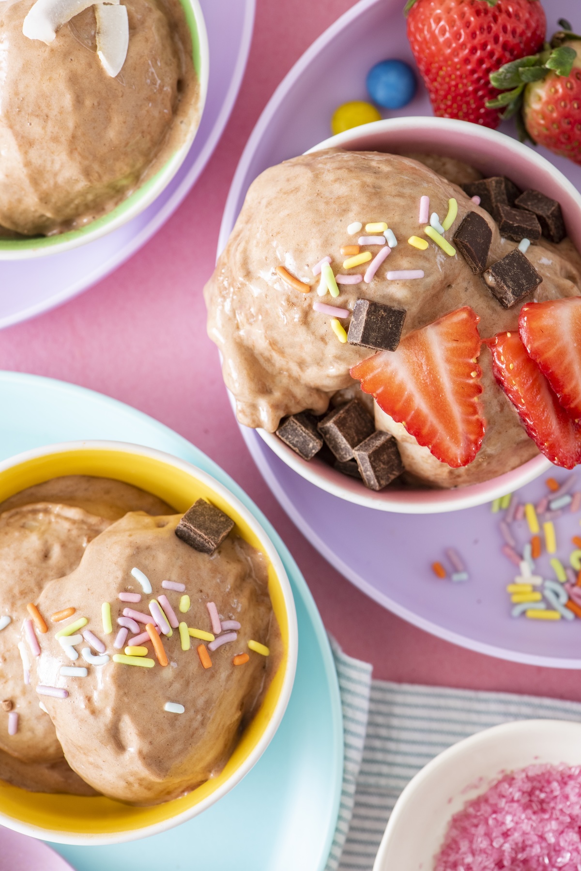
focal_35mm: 105
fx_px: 2540
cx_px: 290
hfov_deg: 13.1
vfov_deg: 19.5
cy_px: 436
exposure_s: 1/200
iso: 500
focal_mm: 105
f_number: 8
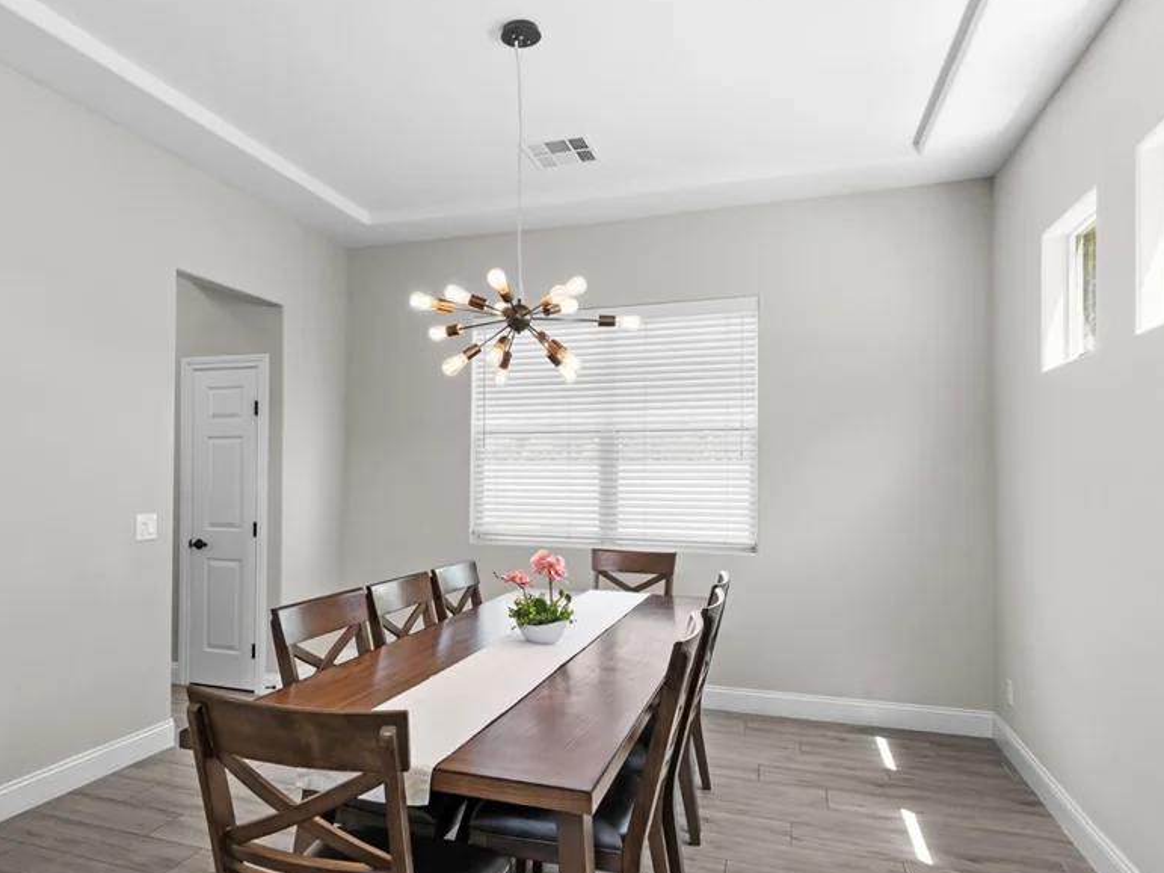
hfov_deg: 73.6
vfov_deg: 58.8
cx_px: 504
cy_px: 469
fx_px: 773
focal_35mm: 23
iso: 400
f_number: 8
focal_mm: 18
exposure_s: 1/20
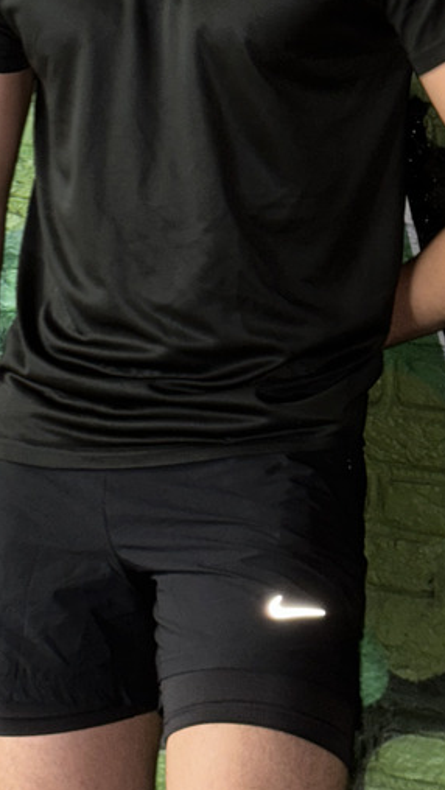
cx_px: 266
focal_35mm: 103
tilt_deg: -2.8
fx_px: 2159
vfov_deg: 20.4
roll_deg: -0.9
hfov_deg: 11.8
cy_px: 109
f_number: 1.78
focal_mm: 6.76
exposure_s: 1/4
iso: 100
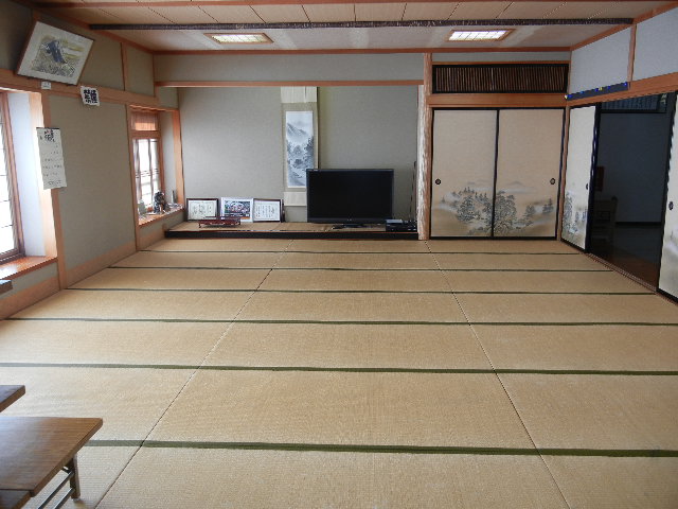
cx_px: 339
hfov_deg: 60.0
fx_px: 588
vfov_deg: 46.8
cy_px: 254
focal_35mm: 30
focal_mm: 5.4
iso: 160
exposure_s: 1/36.3
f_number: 3.5
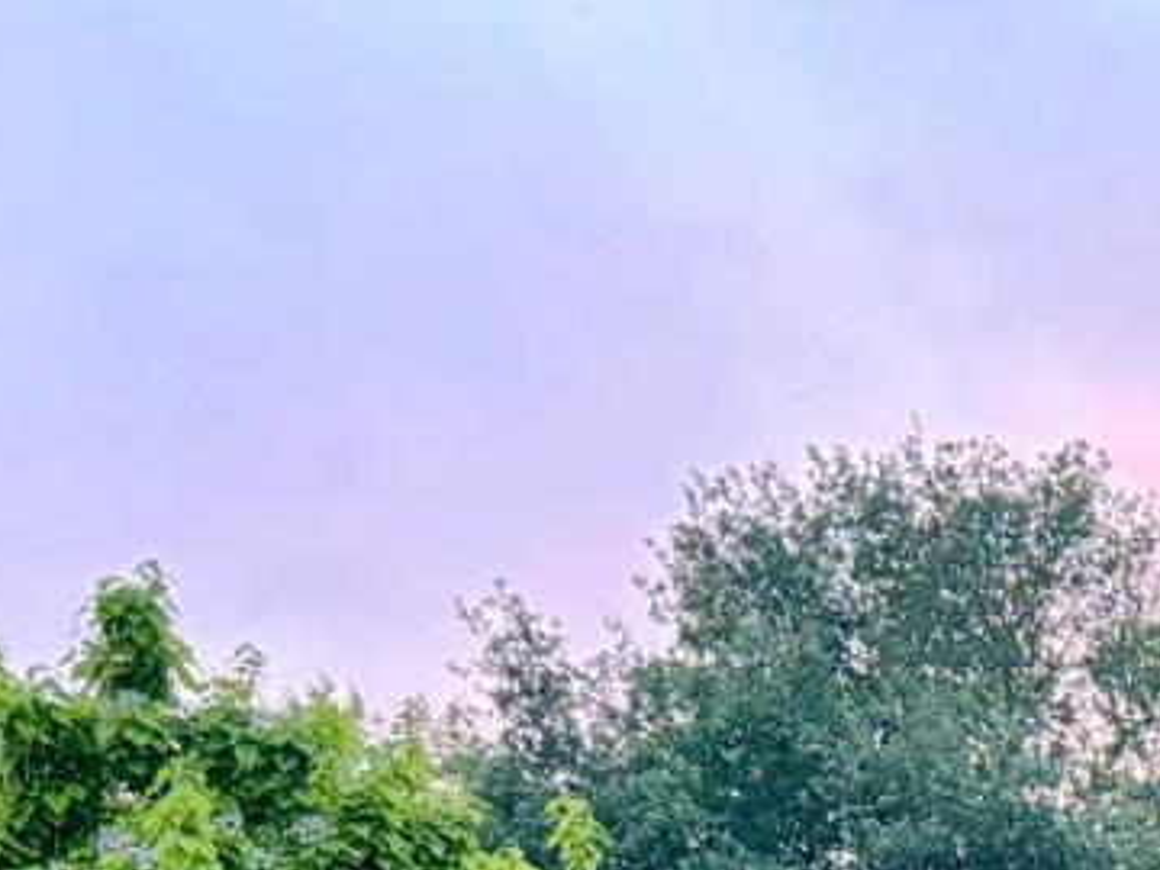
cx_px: 1930
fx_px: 3351
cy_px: 1809
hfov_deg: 17.0
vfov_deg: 12.7
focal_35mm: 100
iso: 640
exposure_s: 1/40
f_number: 1.78
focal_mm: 6.76
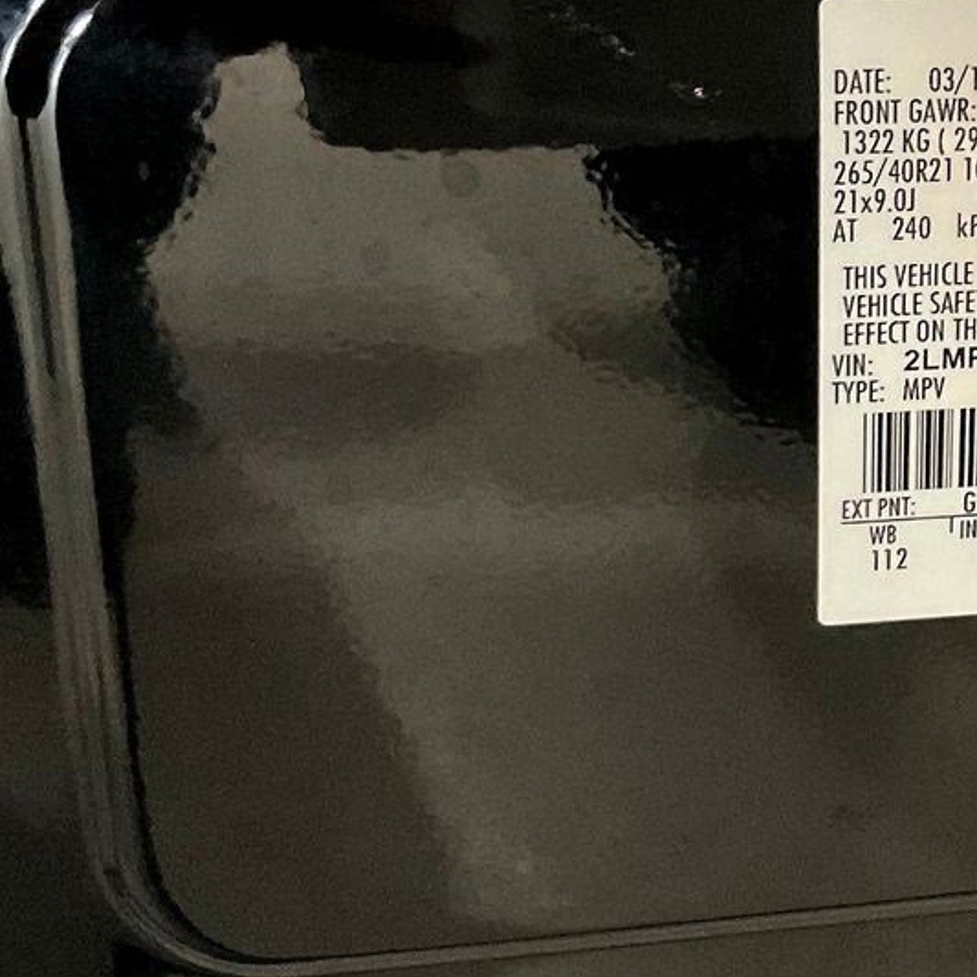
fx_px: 2459
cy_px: 258
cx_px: 1114
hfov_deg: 21.2
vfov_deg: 22.3
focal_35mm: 77
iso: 500
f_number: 1.8
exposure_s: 1/30
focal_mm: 3
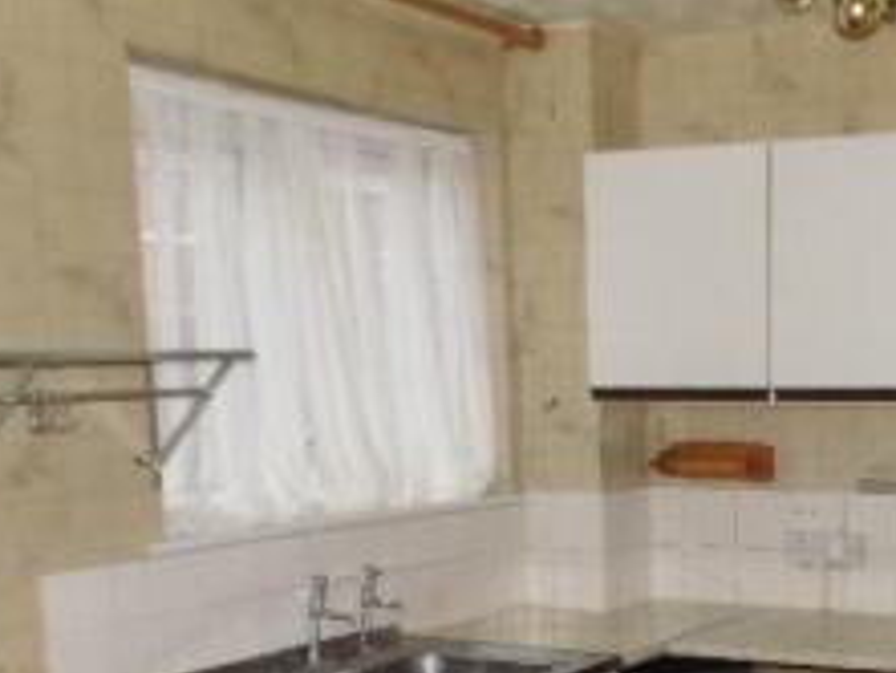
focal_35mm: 58
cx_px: 728
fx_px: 1502
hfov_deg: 32.2
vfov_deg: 24.1
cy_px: 683
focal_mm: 4
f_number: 3
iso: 200
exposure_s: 1/60
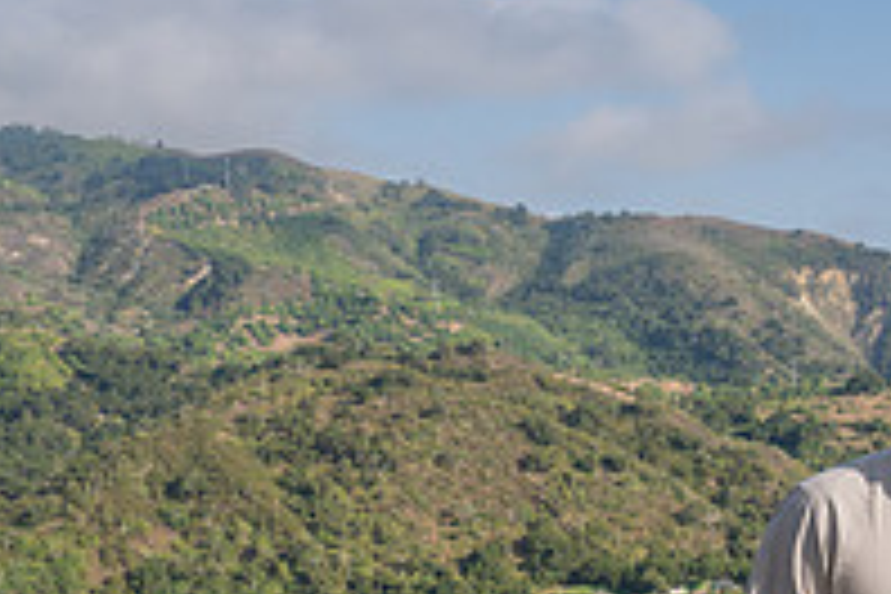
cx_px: 1021
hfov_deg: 25.4
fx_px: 1807
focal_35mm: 73
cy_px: 707
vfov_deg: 17.8
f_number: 11
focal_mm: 24
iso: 200
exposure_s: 1/200
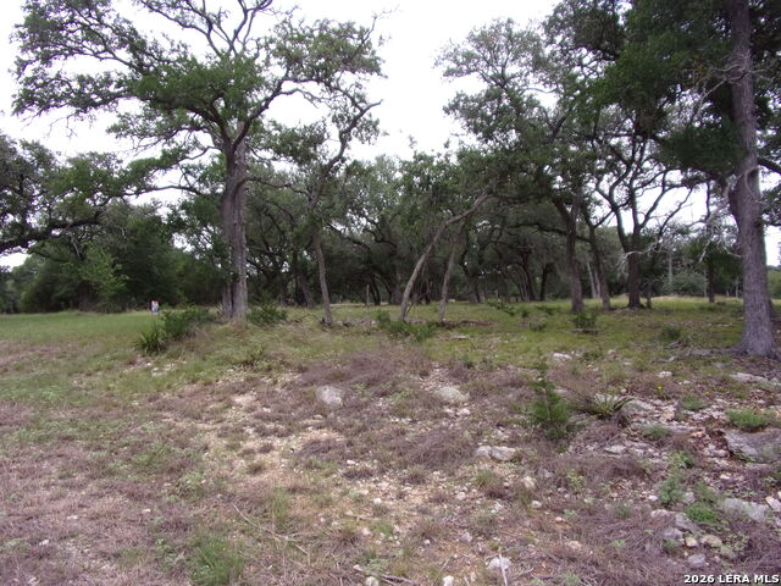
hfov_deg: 71.6
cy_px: 293
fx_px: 541
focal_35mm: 24
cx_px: 390
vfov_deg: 56.8
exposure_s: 1/600
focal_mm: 4.3
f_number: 3.3
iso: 80
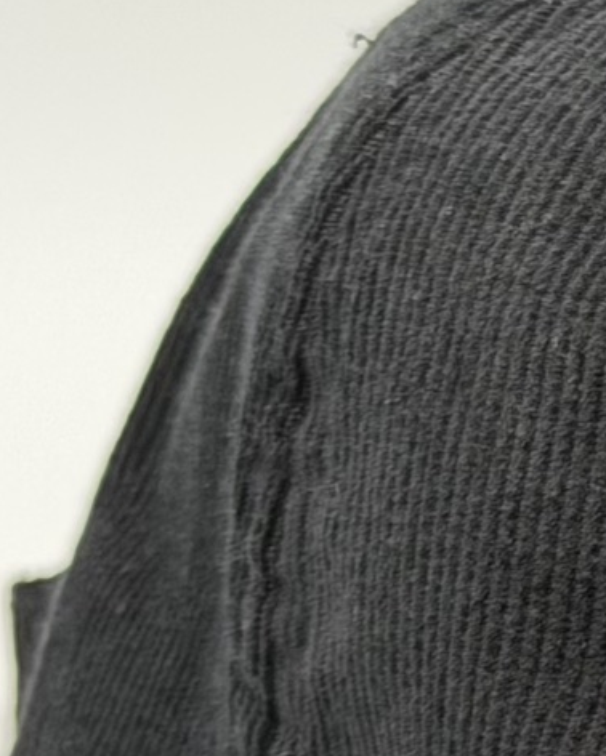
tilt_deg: -28.3
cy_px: 855
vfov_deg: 7.7
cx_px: 1242
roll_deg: -1.5
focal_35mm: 248
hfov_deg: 6.1
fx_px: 5556
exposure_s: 1/493
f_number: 1.78
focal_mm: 6.76
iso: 64
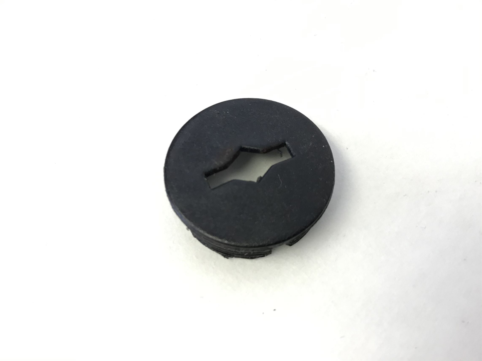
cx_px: 241
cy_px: 180
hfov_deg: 58.4
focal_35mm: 31
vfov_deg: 45.4
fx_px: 432
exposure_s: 1/33
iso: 40
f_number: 2.4
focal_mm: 3.3
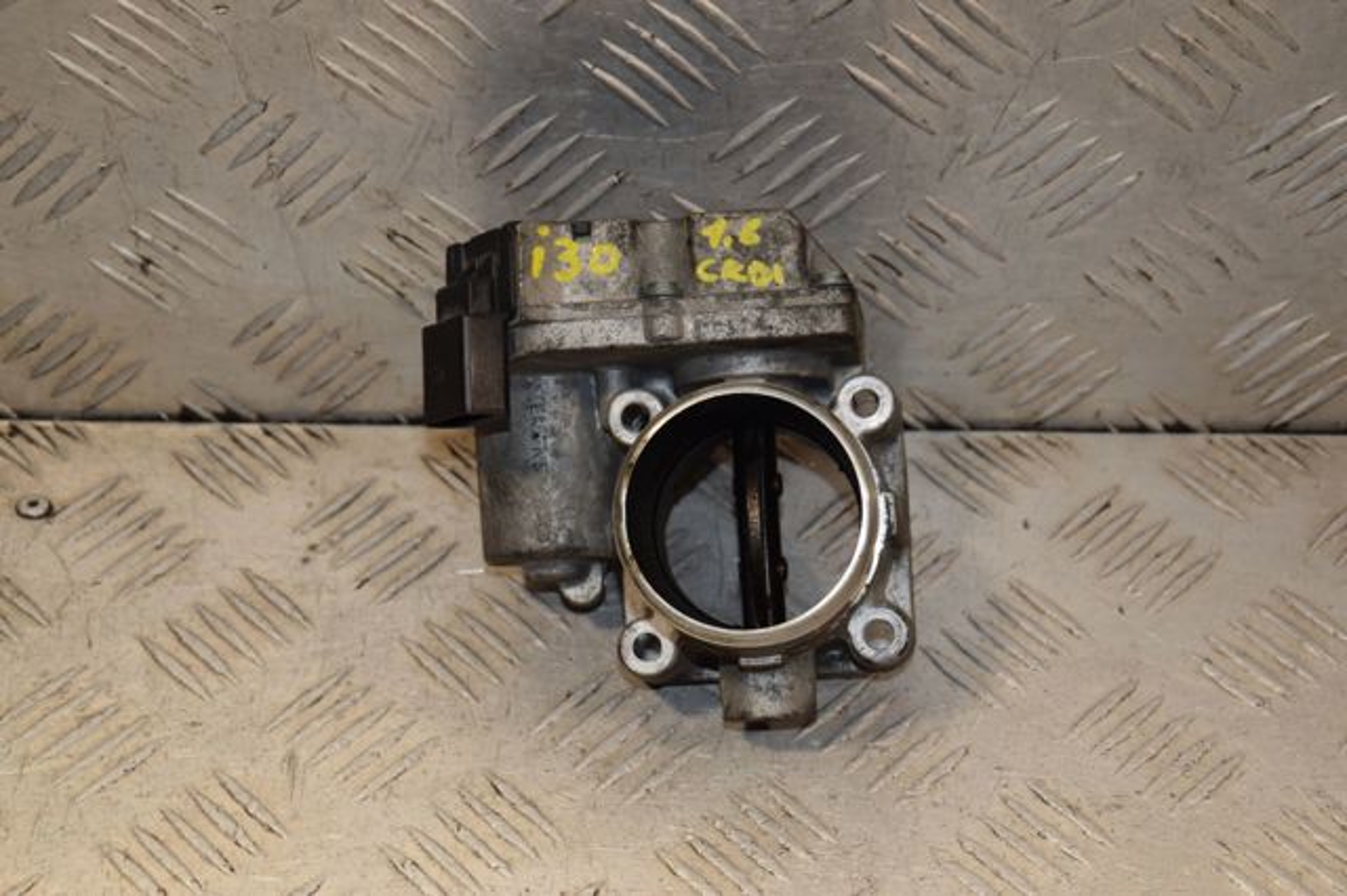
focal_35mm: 87
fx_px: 3253
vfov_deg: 15.7
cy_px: 448
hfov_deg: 23.4
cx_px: 674
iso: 800
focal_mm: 58
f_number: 7.1
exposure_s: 1/200
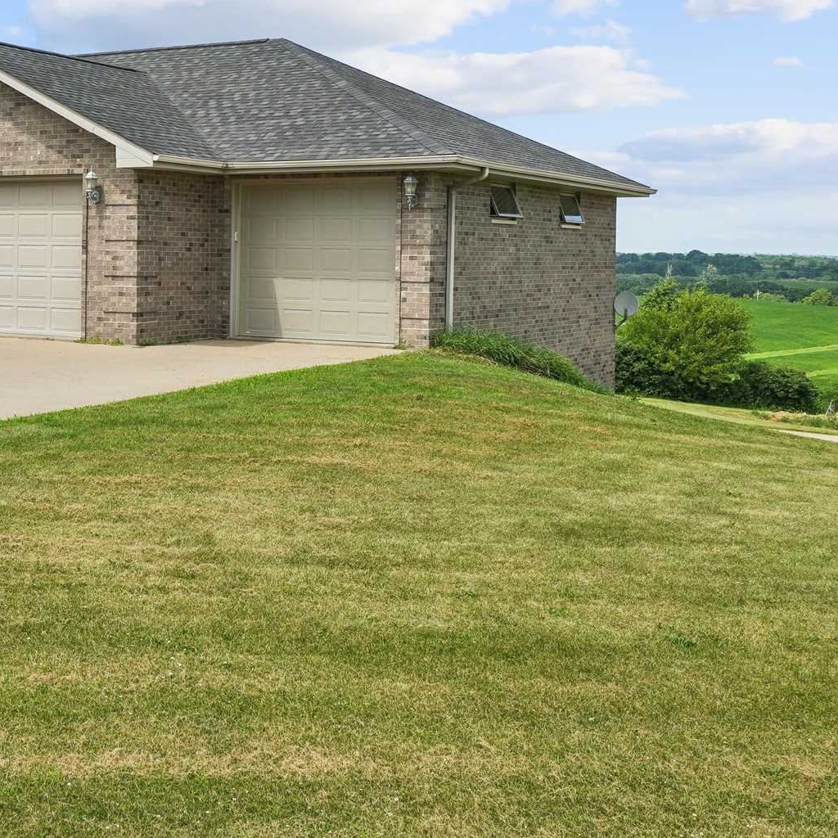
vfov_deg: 33.0
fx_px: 1397
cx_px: 76
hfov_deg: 31.7
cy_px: 265
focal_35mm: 51
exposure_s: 1/200
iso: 100
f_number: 10
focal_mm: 20
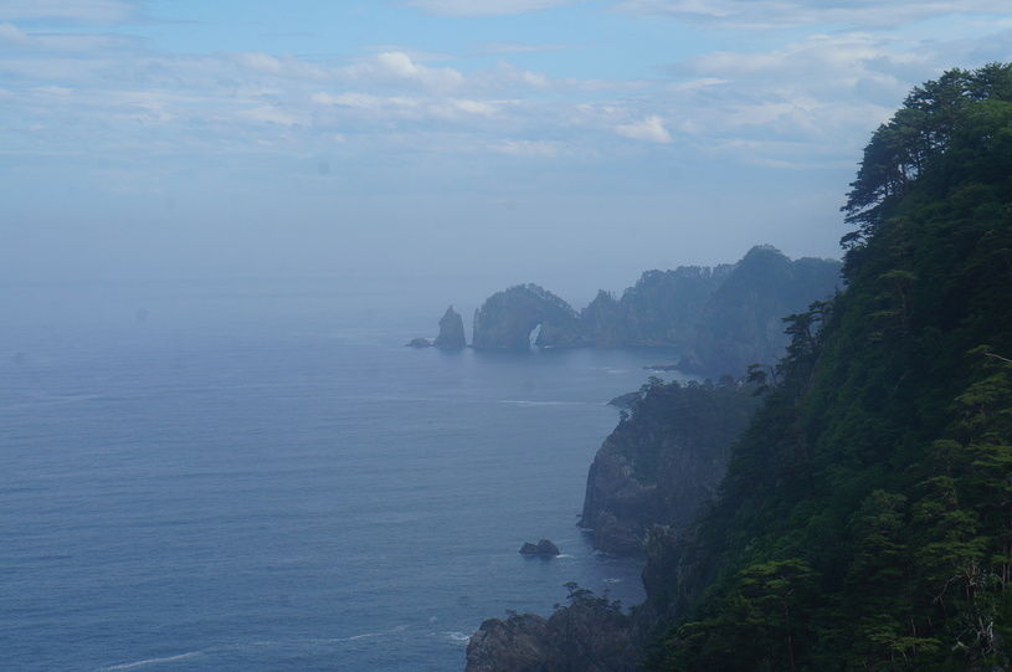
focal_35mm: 82
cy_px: 336
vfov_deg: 16.5
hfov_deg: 24.6
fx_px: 2316
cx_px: 506
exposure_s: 1/320
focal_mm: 55
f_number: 13
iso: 200
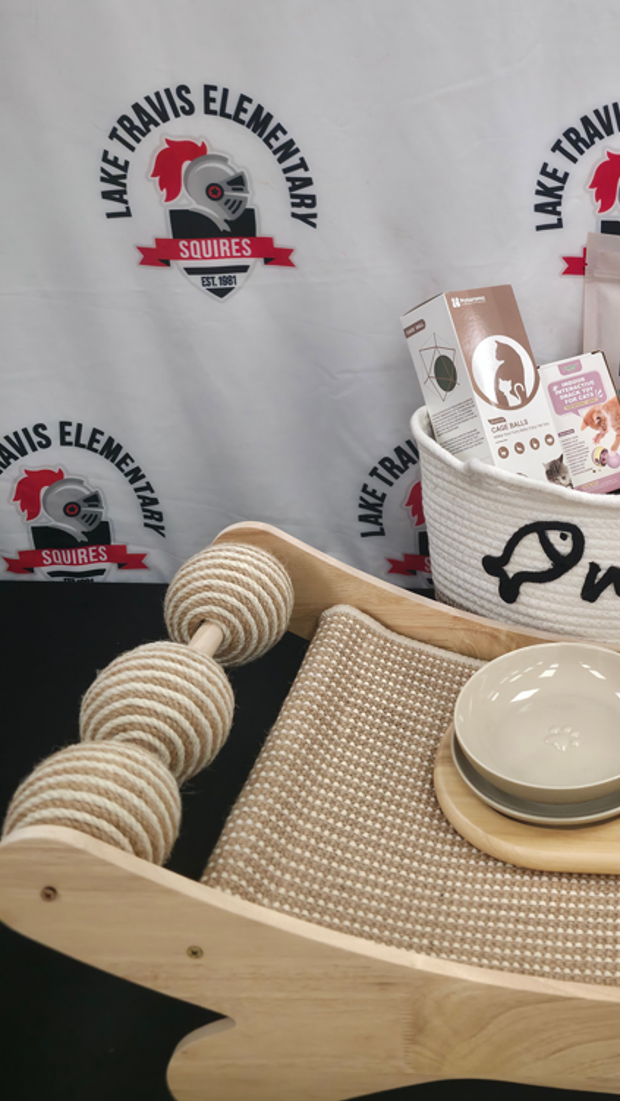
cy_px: 337
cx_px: 657
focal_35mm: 40
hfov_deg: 27.5
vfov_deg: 49.3
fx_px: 1169
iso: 200
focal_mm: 6.3
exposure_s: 1/120
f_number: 1.7
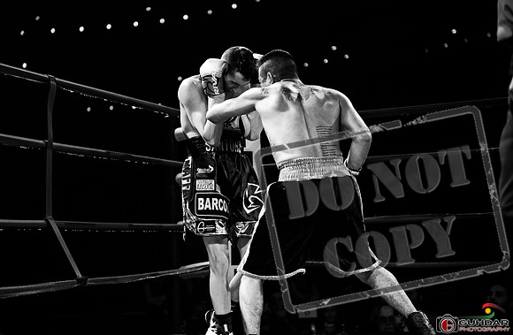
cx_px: 214
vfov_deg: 16.4
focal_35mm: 82
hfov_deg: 24.9
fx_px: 1162
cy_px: 136
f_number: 2.8
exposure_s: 1/1000
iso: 2000
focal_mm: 70
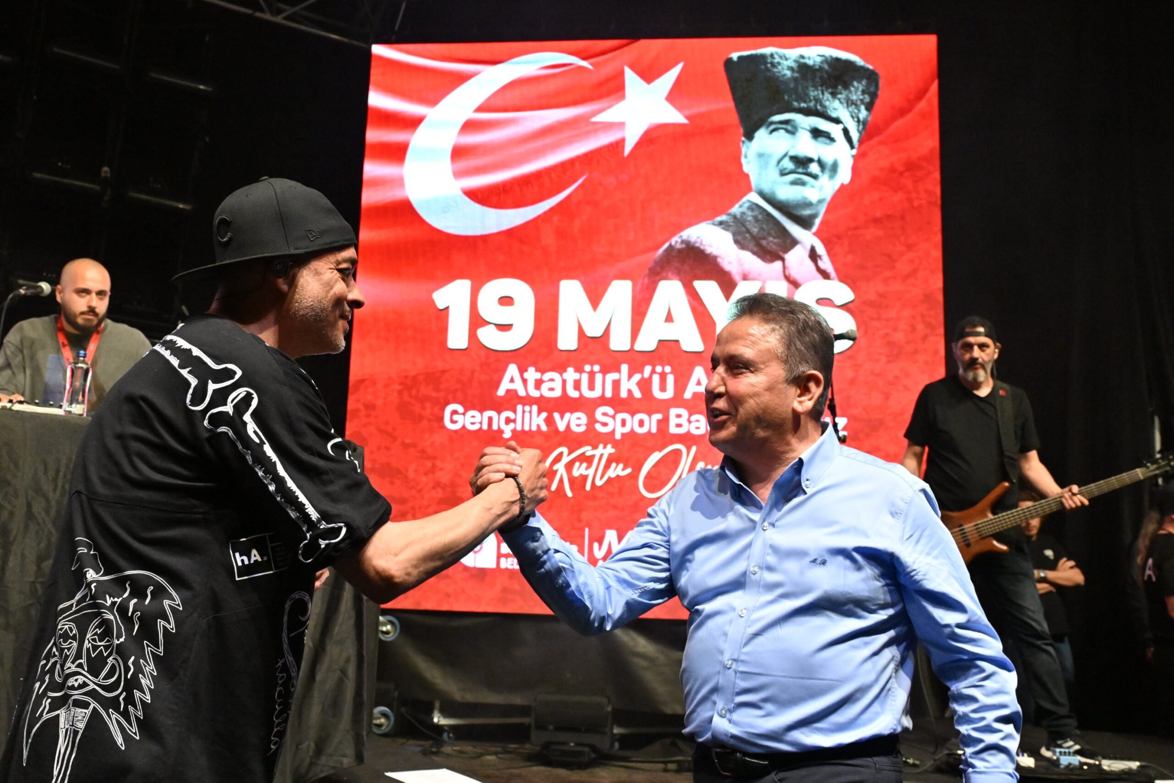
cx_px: 587
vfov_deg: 41.7
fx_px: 1027
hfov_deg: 59.5
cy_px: 392
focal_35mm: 32
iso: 6400
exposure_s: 1/323
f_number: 7.1
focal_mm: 31.5
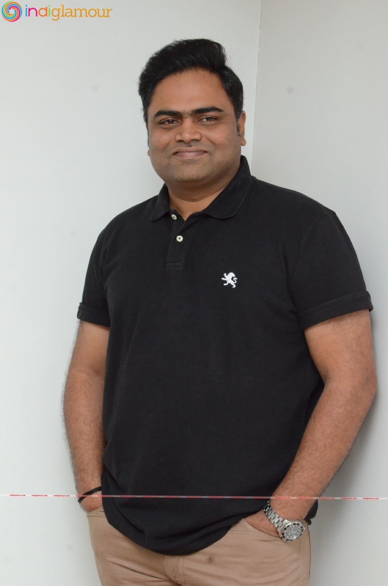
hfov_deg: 17.4
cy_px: 293
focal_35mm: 78
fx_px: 1267
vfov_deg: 26.0
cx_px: 194
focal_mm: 52
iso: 4000
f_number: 8
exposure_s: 1/125
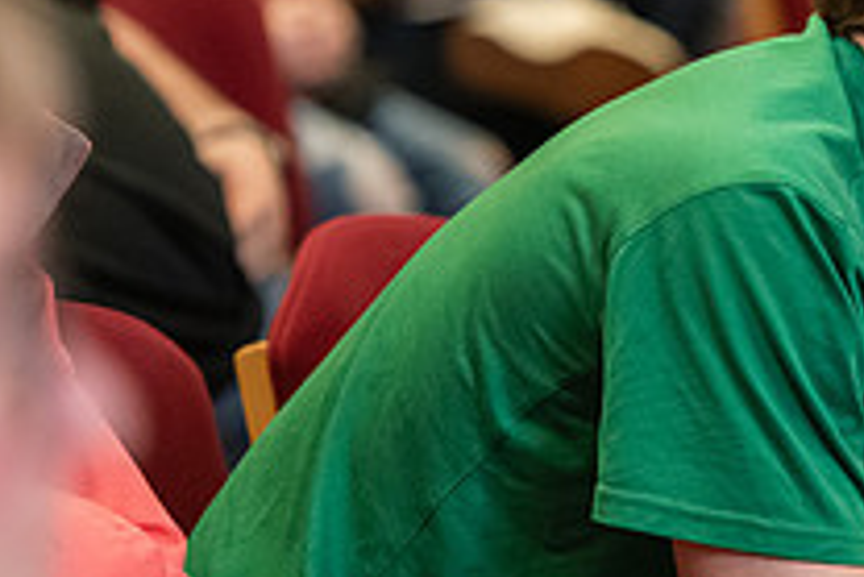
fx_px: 9702
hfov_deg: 5.1
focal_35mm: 404
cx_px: 1117
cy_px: 48
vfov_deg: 3.4
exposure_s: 1/160
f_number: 3.2
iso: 3200
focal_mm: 145
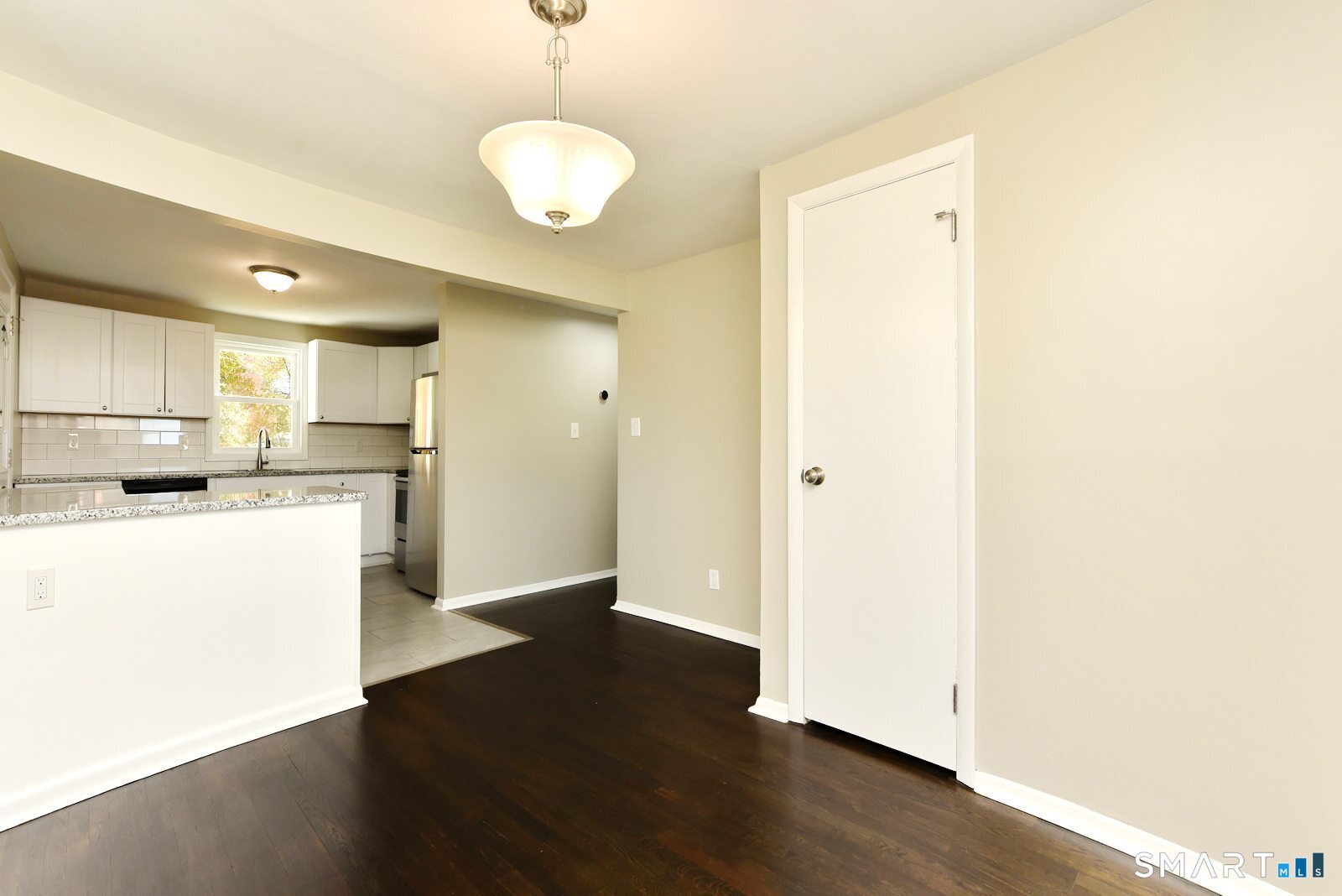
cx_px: 671
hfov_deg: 104.2
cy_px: 448
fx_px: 522
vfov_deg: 81.3
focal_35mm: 14
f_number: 8
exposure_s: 1/125
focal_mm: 14
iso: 400
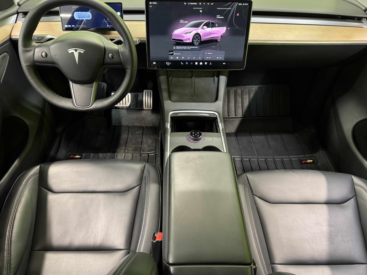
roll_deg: -1.2
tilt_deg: -41.6
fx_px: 276
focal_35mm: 26
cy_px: 133
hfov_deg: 67.3
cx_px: 181
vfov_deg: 53.0
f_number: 1.78
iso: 800
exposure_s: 1/50
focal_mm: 6.76
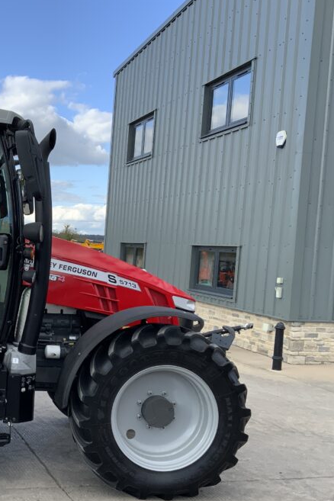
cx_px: 6
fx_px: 654
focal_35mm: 47
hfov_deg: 27.2
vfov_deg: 41.8
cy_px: 289
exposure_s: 1/642
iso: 16
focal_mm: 3
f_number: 1.8
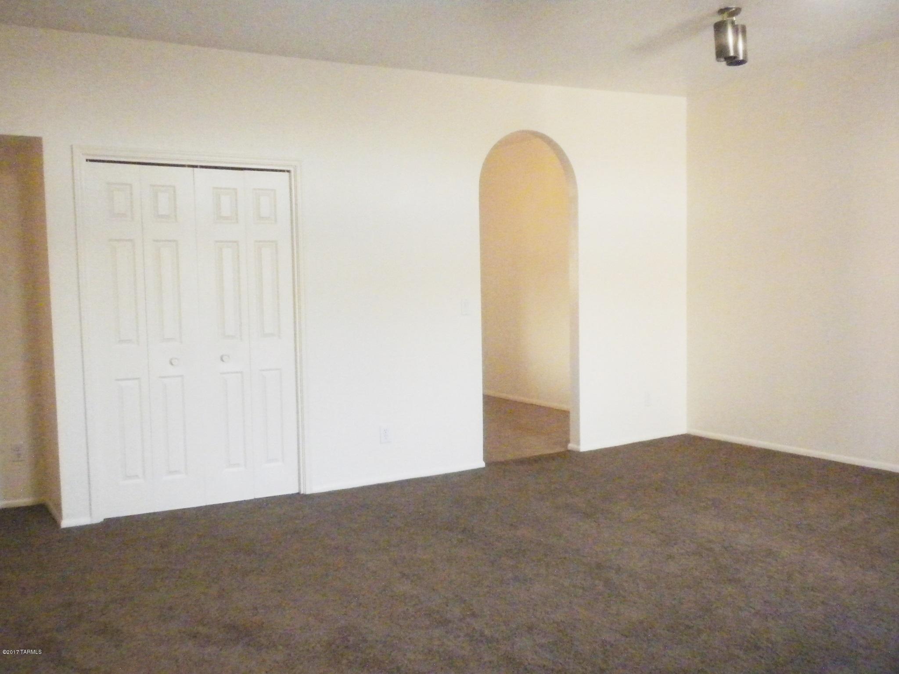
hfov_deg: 50.1
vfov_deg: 38.7
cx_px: 450
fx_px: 961
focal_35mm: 37
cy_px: 337
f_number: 3.5
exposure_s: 1/135
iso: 800
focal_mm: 6.6
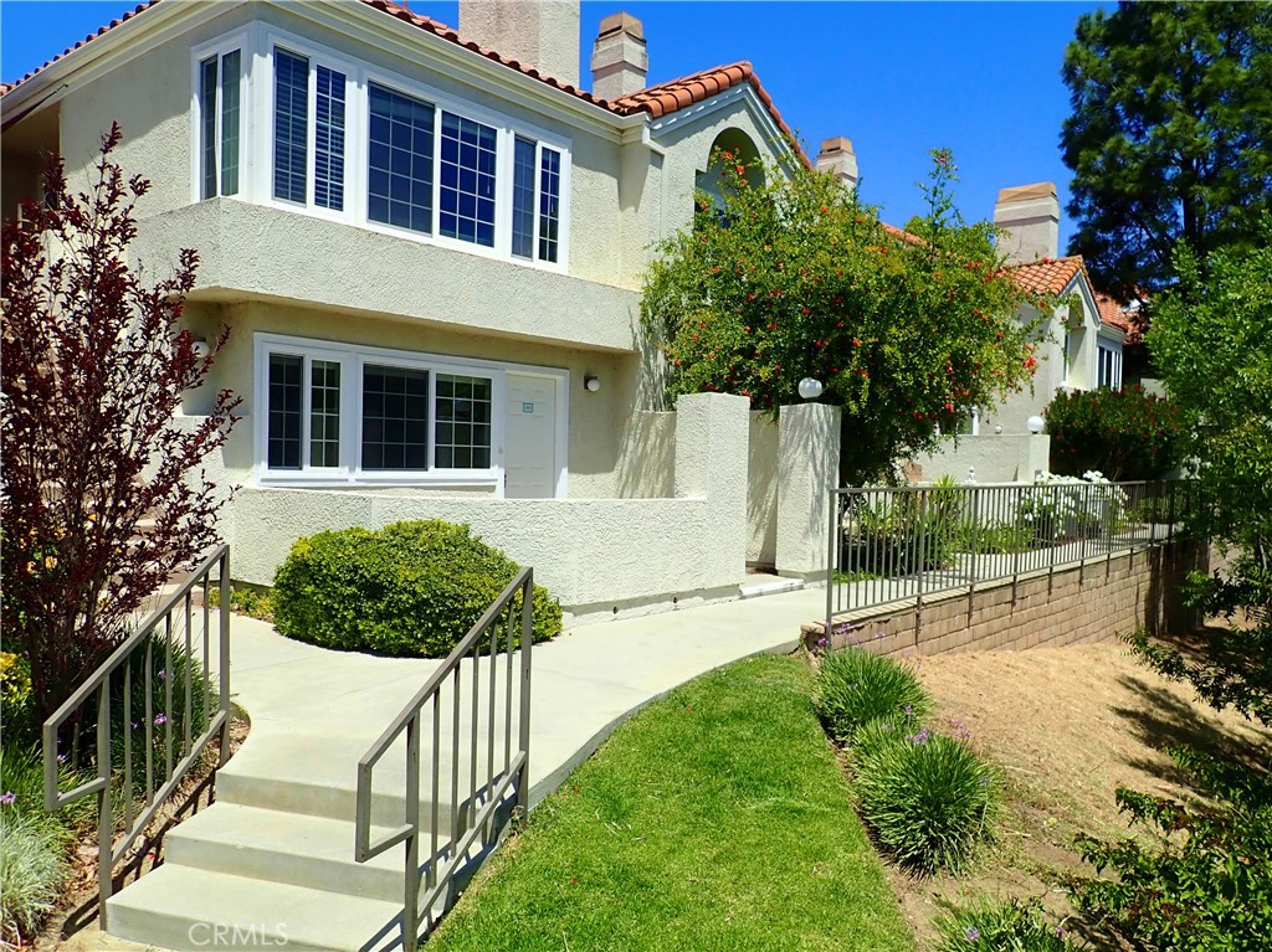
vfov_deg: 54.8
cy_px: 476
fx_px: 918
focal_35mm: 25
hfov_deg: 69.4
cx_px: 636
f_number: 8
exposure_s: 1/250
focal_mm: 4.5
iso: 100
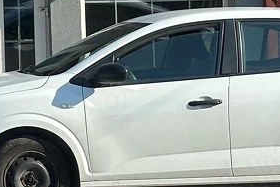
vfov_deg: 7.6
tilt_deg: +4.7
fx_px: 1385
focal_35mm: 178
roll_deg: +1.7
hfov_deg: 11.0
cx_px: -174
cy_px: -87
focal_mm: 6.86
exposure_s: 1/1953
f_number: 1.78
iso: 64
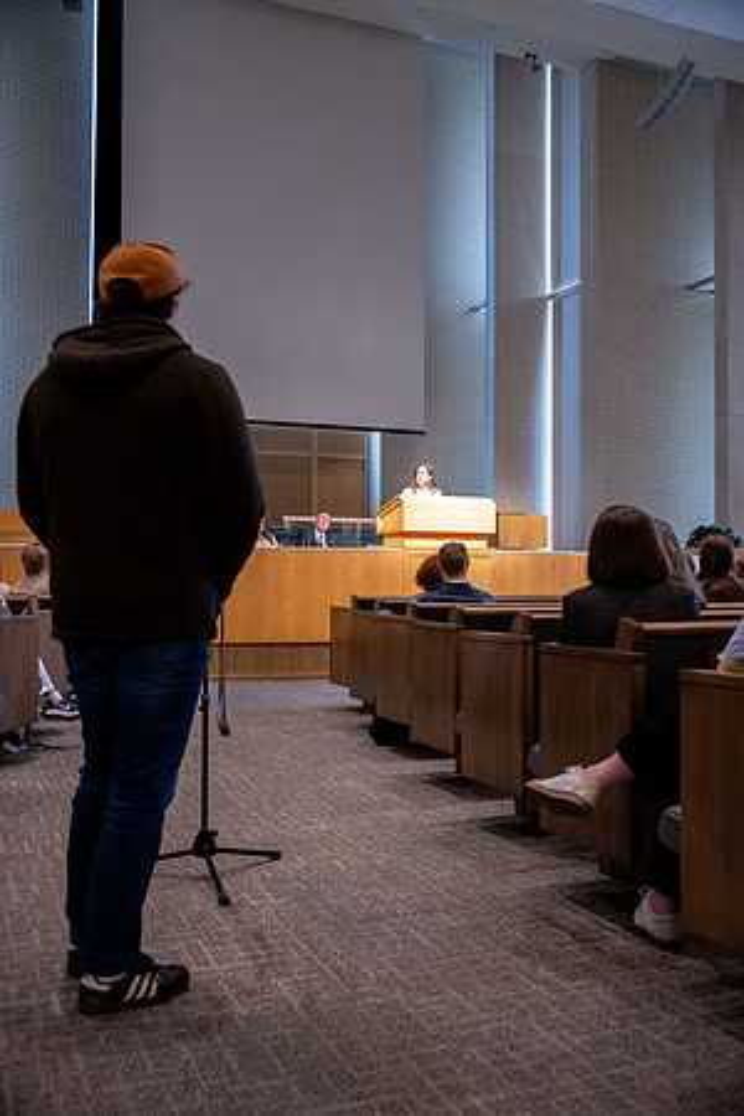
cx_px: 372
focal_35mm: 32
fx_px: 992
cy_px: 558
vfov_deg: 58.7
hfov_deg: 41.1
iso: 800
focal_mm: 32
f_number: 4
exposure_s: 1/125
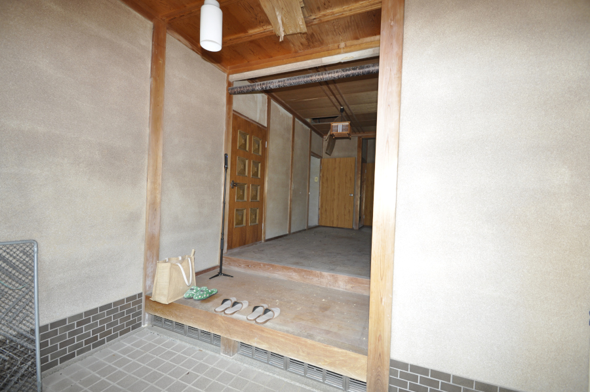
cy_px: 196
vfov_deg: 77.2
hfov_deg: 100.5
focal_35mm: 15
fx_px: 246
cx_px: 295
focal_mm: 10
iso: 360
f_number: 5.6
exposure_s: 1/125
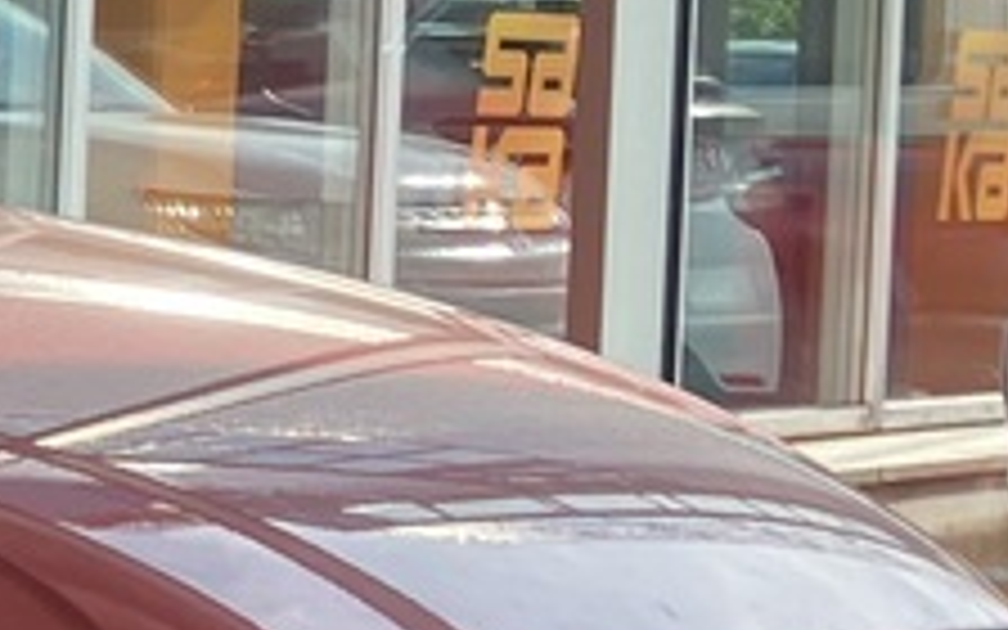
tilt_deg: -1.9
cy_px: 382
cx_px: -1116
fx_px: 5247
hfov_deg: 10.0
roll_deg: -1.6
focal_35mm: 191
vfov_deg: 6.9
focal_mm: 3.99
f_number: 1.8
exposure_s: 1/490
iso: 32
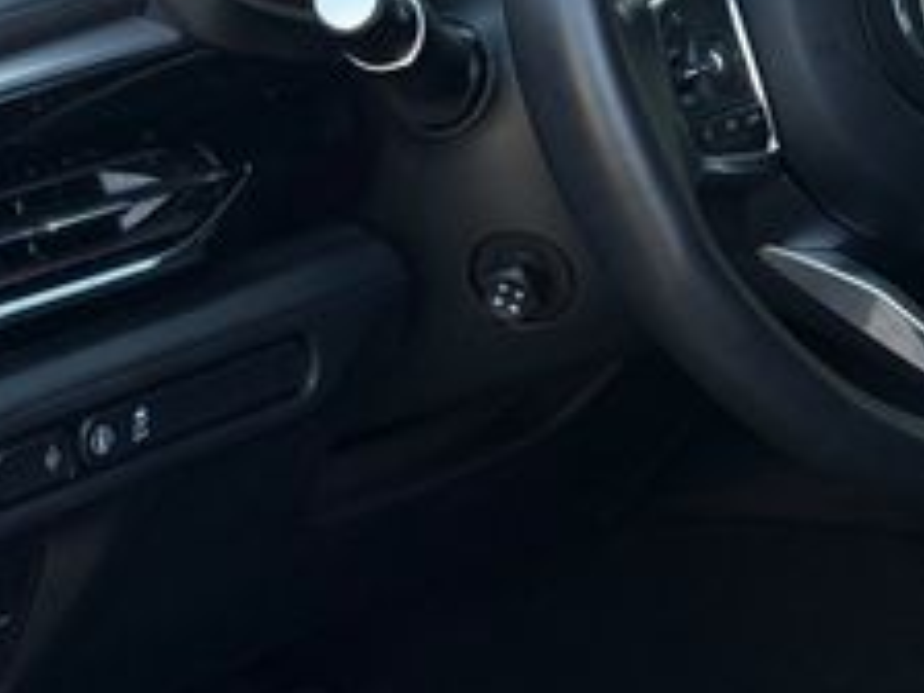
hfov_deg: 14.3
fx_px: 3657
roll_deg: +1.8
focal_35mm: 137
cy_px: 314
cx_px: 755
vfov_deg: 10.8
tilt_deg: -16.8
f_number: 1.78
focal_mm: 6.76
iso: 200
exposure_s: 1/221
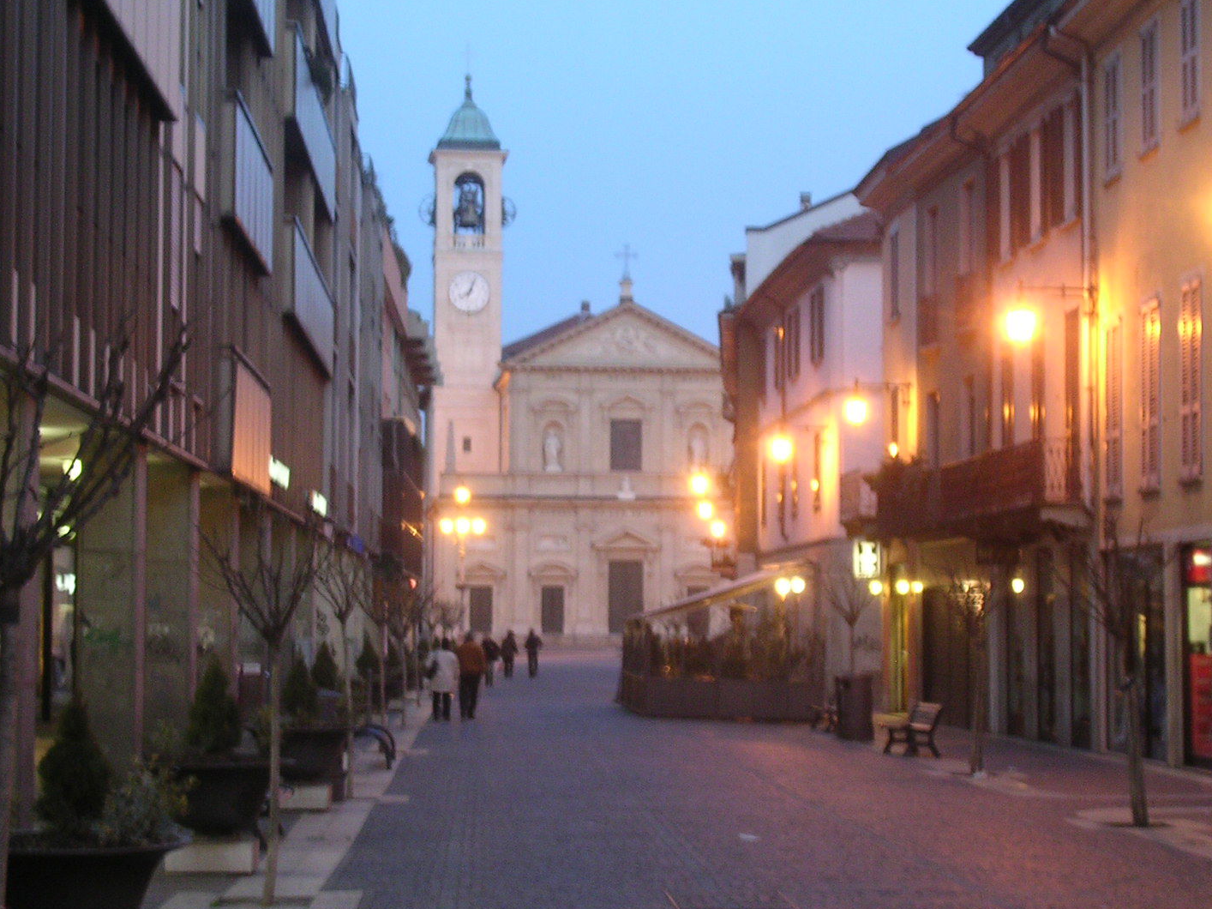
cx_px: 636
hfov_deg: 22.8
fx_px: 3011
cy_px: 440
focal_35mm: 86
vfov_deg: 17.2
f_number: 3.9
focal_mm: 11.6
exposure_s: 1/2.7
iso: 178
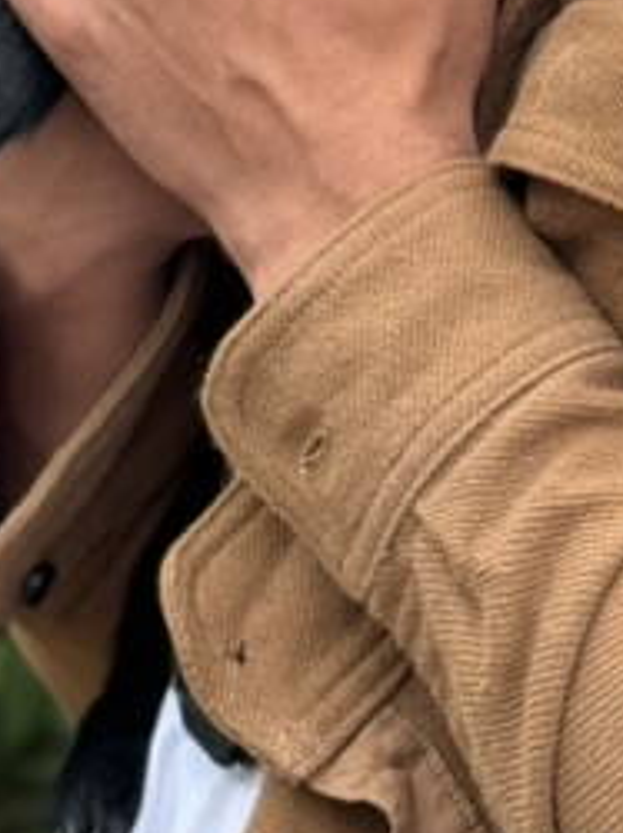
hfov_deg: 7.5
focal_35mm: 197
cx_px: 453
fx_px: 4735
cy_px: -320
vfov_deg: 9.8
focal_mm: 6.76
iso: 64
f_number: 1.78
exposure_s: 1/1339
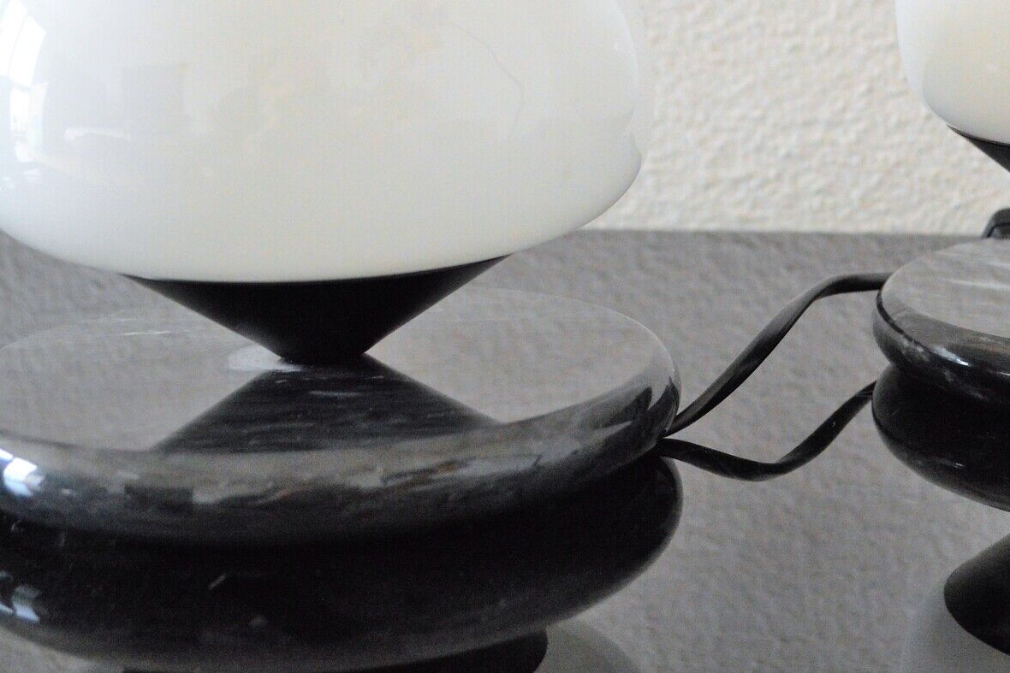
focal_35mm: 61
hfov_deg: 32.4
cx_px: 734
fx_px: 1711
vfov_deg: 22.0
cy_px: 146
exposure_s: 1/60
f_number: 4
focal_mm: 24
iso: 2200
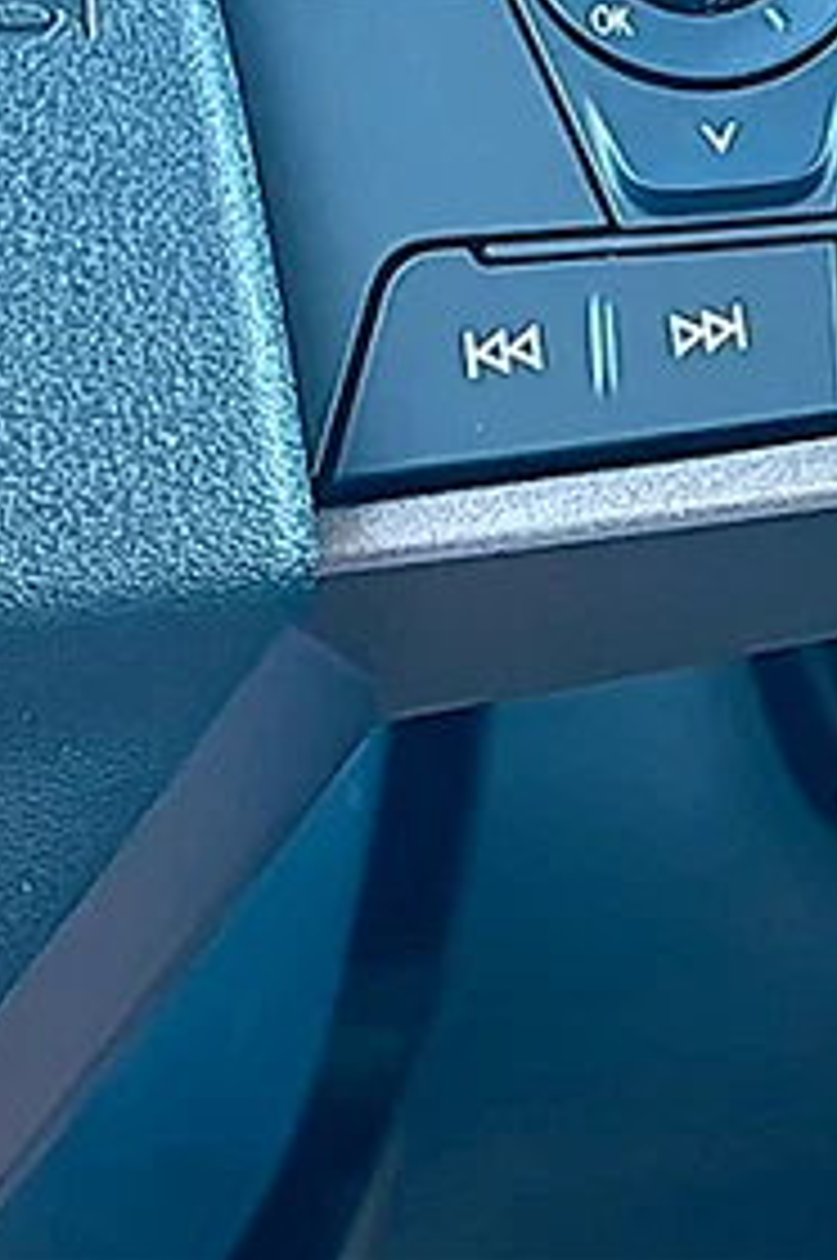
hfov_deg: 12.2
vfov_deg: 17.9
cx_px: 468
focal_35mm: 112
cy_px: 83
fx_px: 3915
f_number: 1.78
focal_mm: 6.86
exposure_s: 1/176
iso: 80
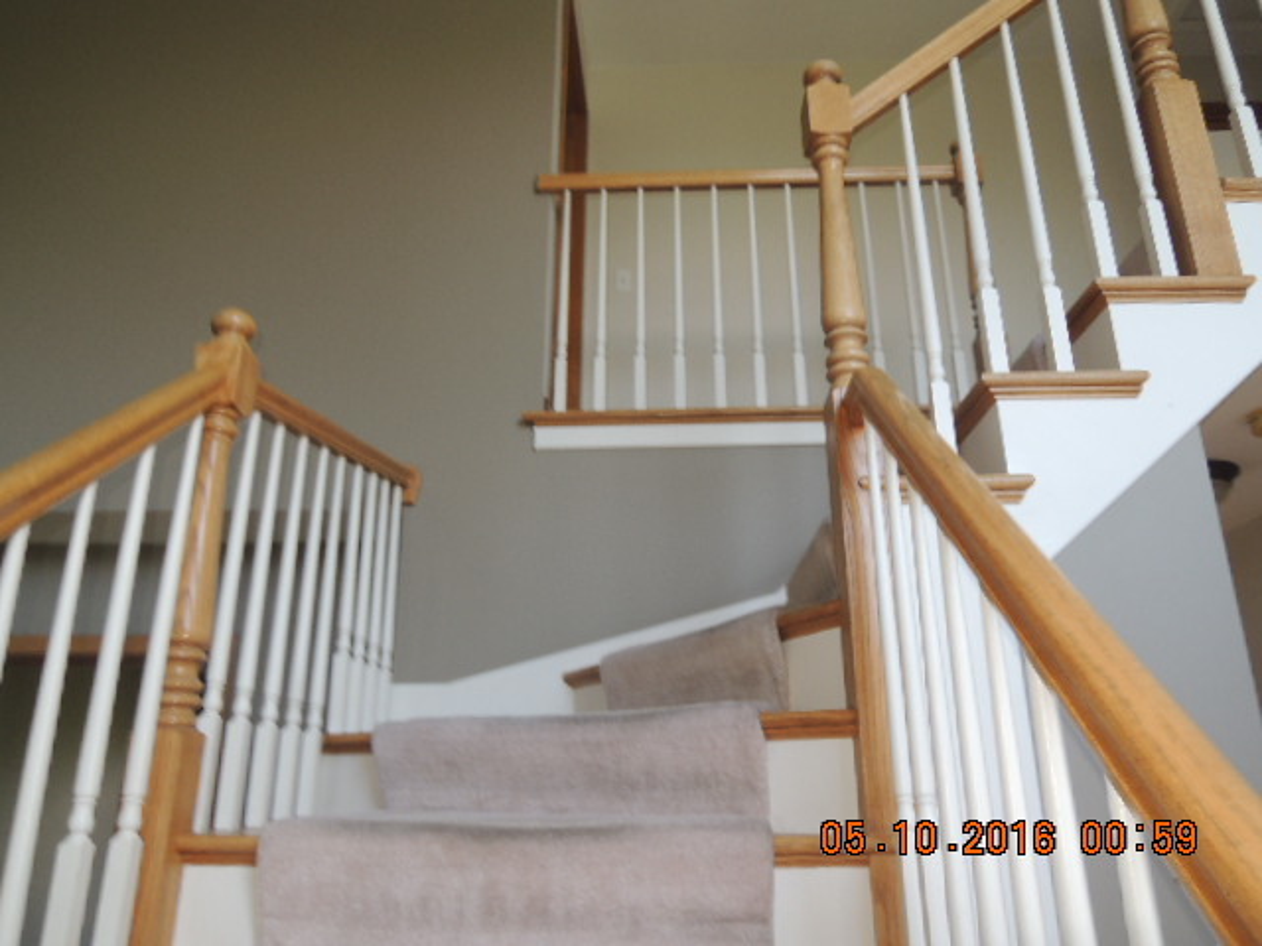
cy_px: 473
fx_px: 875
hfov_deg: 71.6
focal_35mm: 24
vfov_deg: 56.8
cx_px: 631
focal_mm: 4.3
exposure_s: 1/50
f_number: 2.8
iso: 100
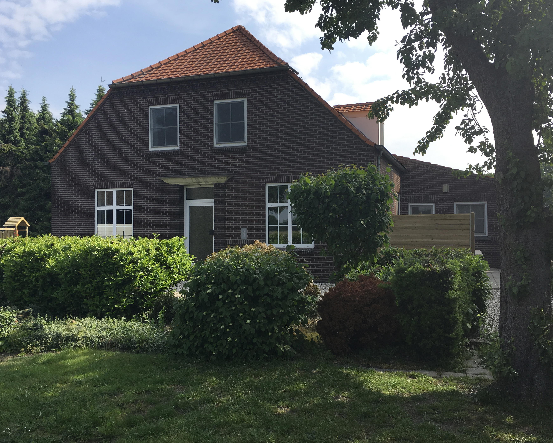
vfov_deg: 47.1
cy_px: 219
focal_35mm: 31
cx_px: 291
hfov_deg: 57.1
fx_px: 507
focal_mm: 4.15
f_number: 2.2
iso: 25
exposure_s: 1/1040
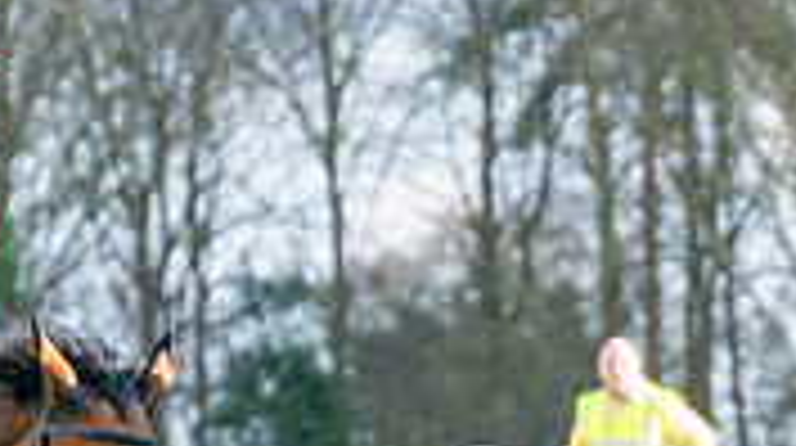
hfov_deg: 2.9
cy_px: 660
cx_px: 960
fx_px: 15914
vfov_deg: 1.6
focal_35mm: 755
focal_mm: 115
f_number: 4
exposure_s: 1/1600
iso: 400
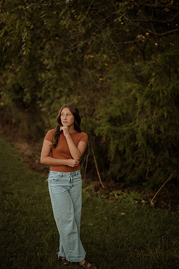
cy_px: 134
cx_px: 90
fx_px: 374
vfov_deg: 39.6
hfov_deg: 26.9
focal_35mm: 50
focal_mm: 50
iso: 250
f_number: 2
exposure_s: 1/640
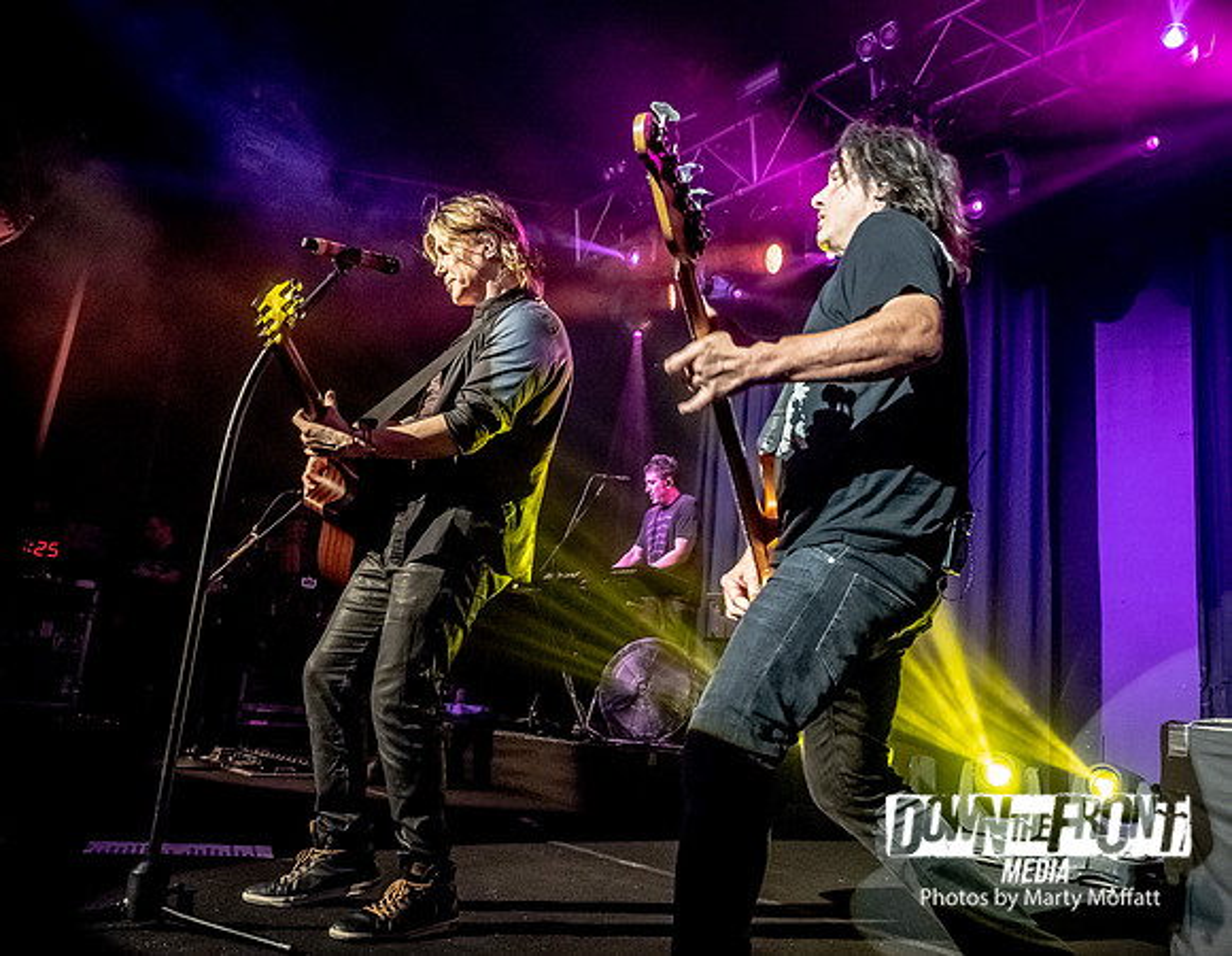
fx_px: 948
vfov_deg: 53.5
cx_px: 684
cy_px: 513
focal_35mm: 26
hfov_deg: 65.8
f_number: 3.5
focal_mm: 12
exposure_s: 1/200
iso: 1600
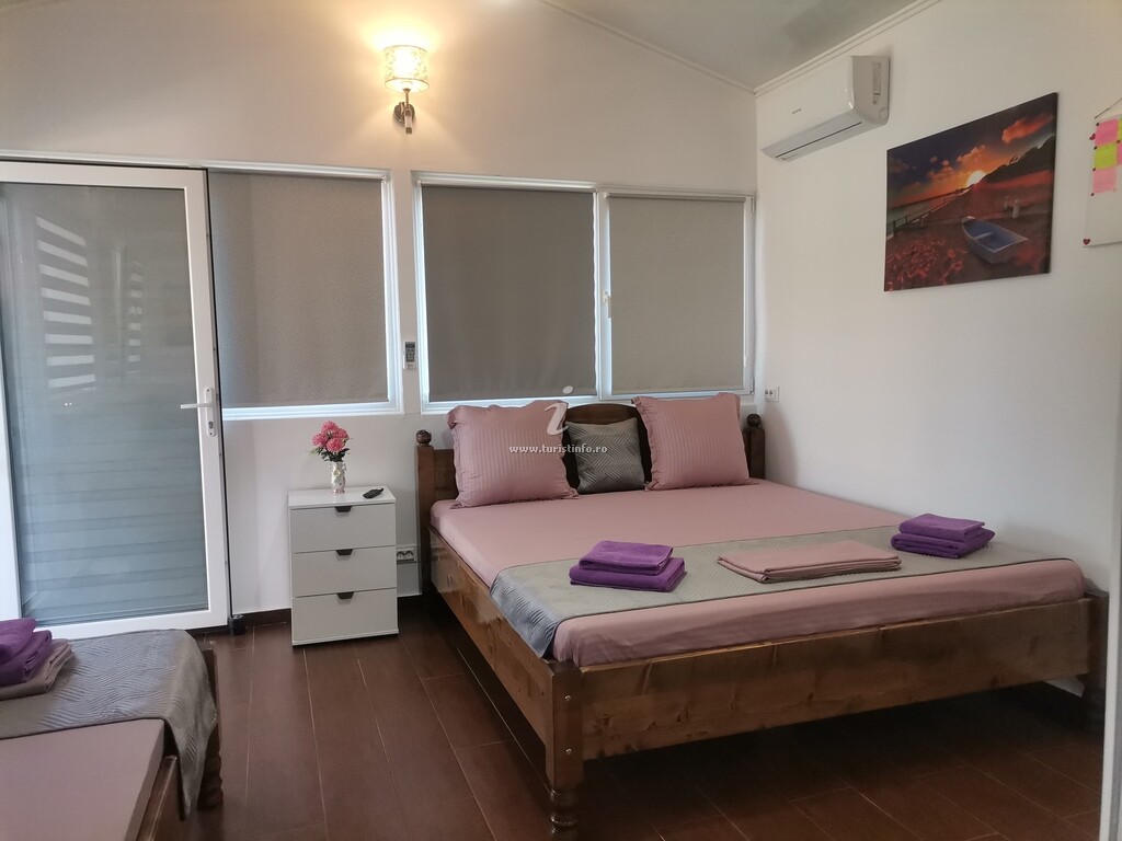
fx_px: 843
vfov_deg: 53.1
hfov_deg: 67.3
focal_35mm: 26
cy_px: 420
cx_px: 561
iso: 250
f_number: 1.8
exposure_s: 1/100
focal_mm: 4.75
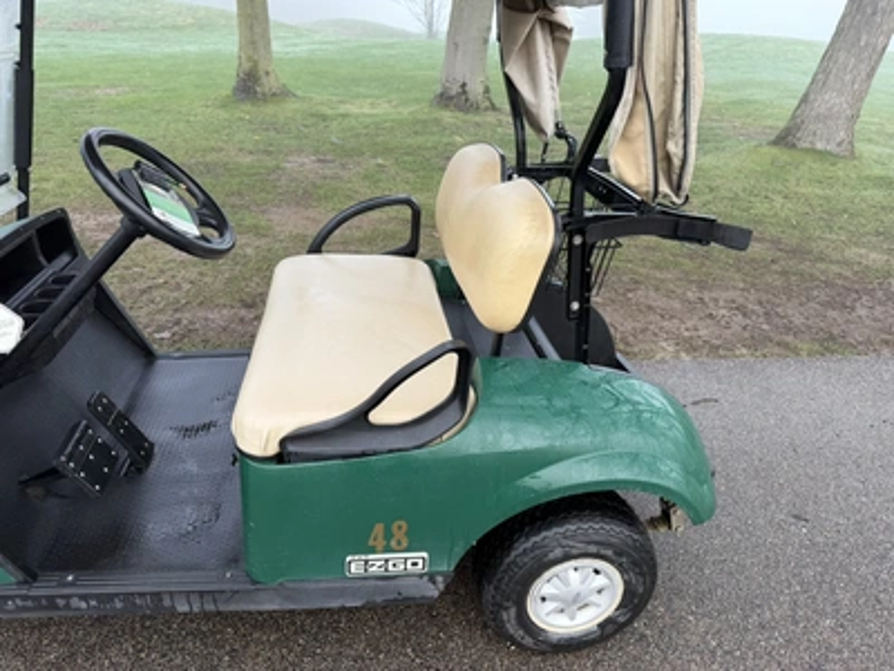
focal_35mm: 24
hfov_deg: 71.6
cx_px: 447
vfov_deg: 56.8
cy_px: 336
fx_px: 620
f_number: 1.78
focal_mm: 6.76
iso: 64
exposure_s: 1/126
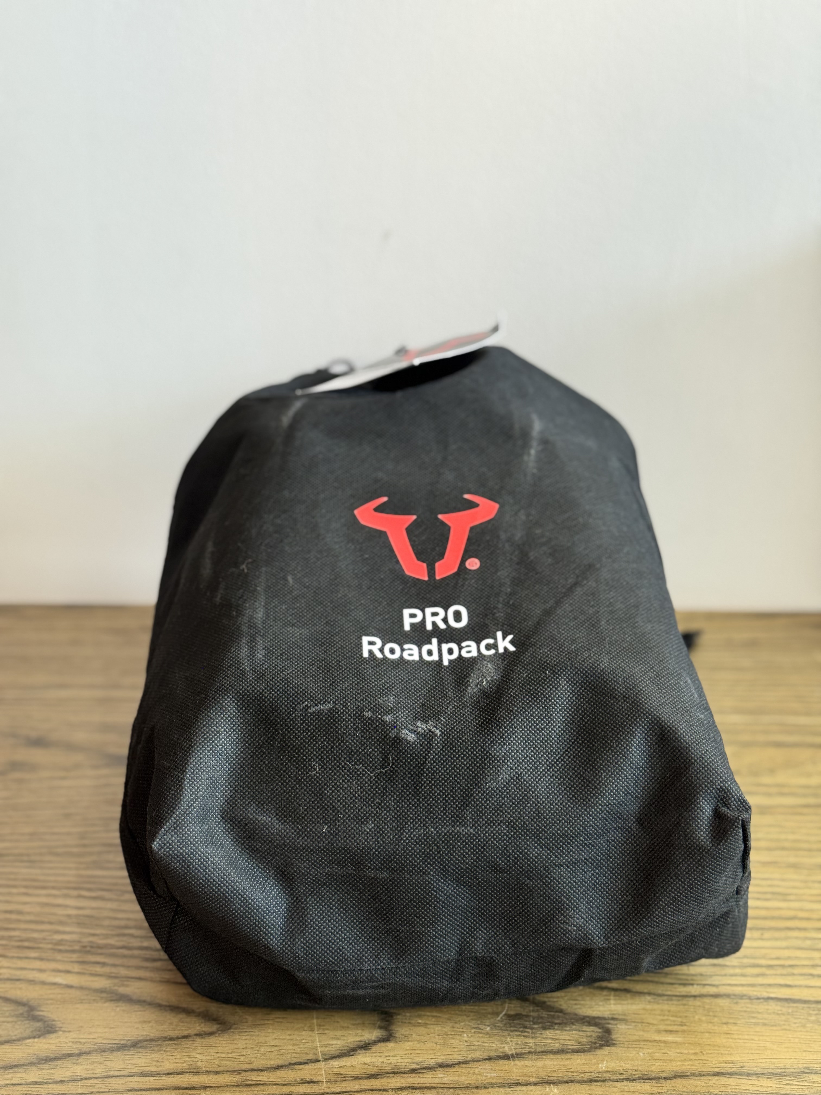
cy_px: 548
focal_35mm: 48
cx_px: 410
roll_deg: +0.4
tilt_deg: -23.2
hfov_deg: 30.3
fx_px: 1518
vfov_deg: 39.7
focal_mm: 6.76
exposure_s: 1/60
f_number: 1.78
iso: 200
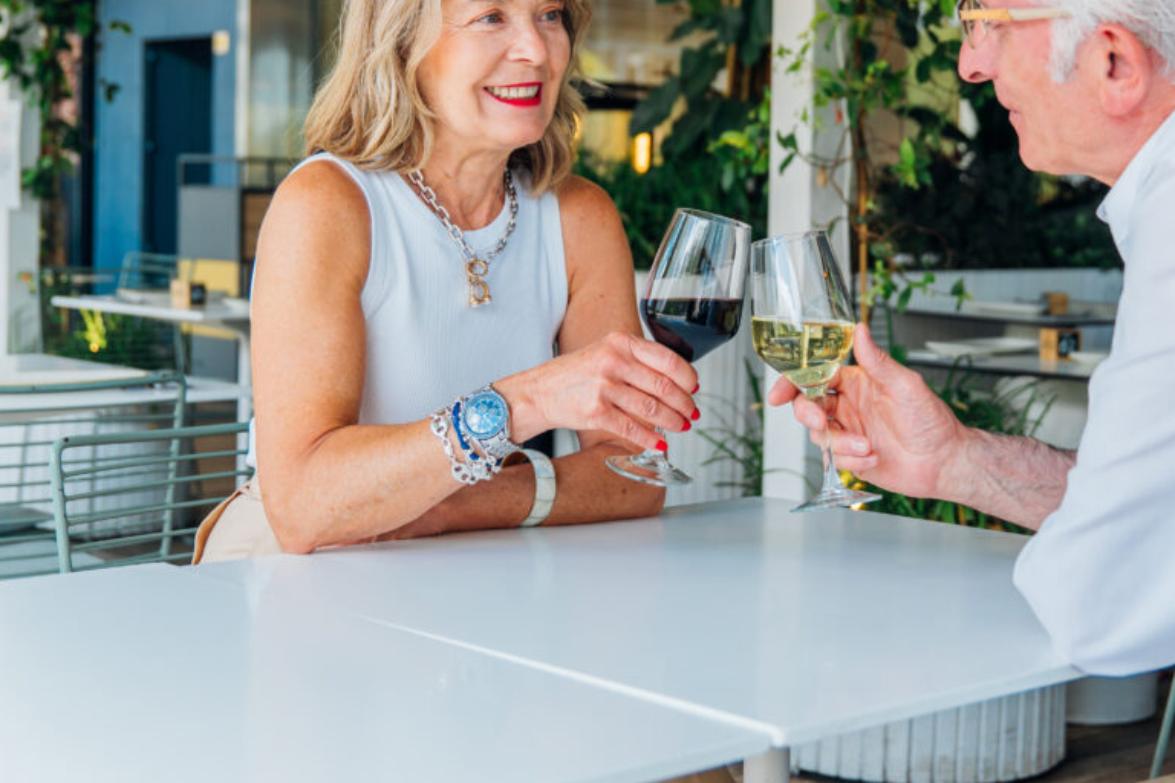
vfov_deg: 22.5
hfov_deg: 33.3
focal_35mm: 60
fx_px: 1958
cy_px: 267
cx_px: 727
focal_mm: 30
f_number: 2.8
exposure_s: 1/200
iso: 160
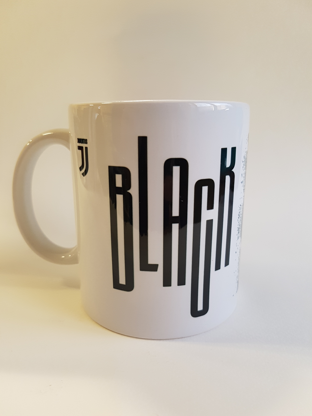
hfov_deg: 53.1
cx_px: 156
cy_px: 208
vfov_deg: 67.3
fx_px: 312
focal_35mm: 26
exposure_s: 1/25
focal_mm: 4.2
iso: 200
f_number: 1.7
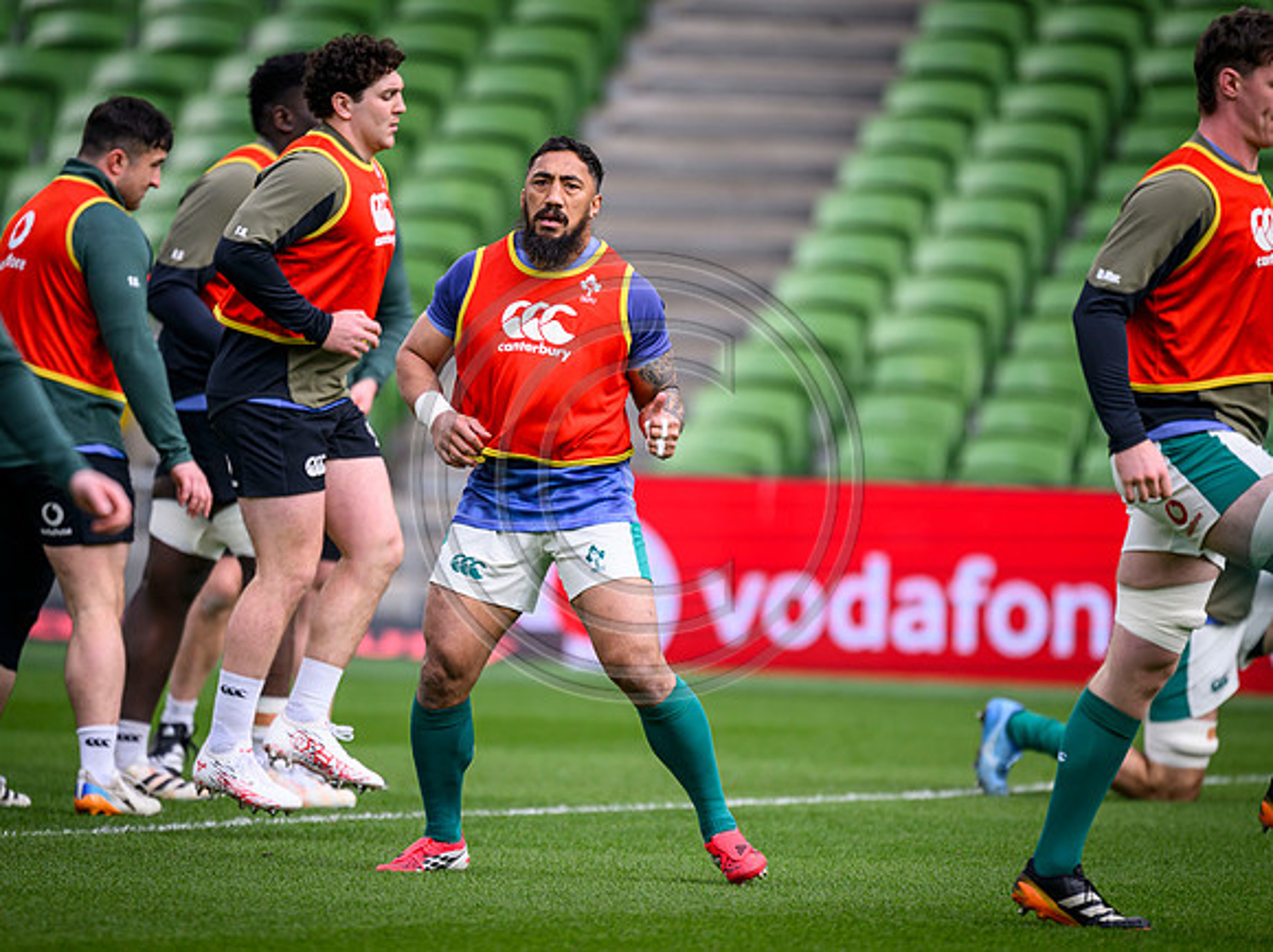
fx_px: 22246
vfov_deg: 2.5
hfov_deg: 3.3
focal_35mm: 605
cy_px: 476
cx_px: 558
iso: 400
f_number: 4
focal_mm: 560
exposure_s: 1/1000
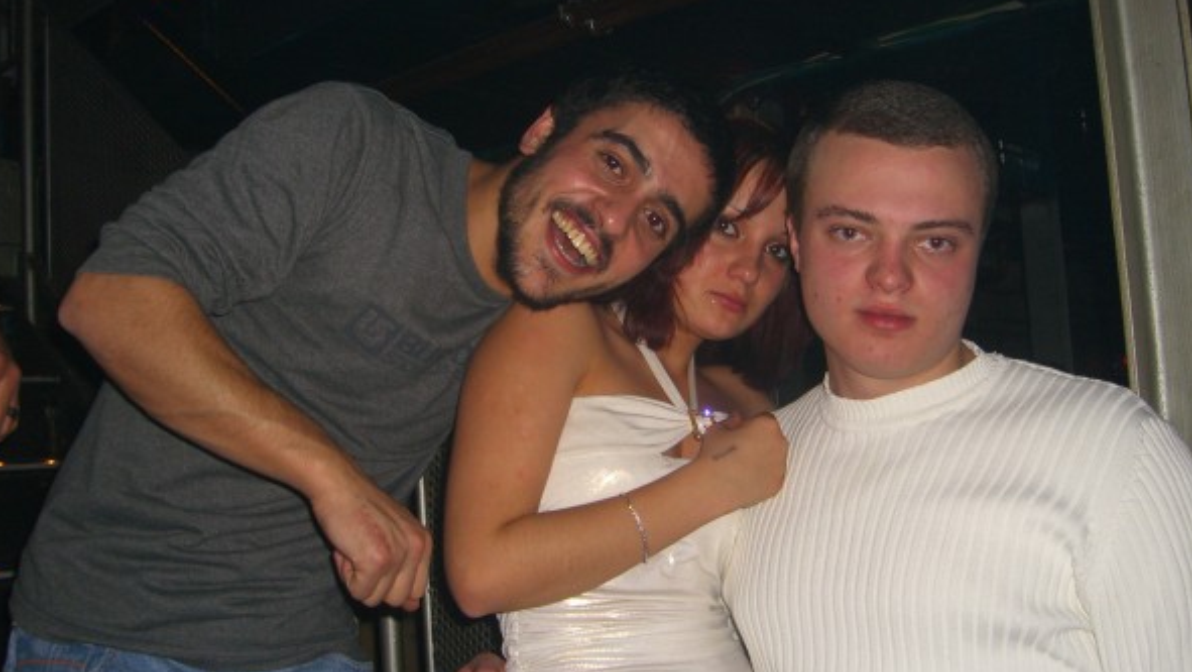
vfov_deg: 28.4
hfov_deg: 48.3
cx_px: 595
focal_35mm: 42
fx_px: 1328
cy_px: 339
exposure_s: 1/60
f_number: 2.8
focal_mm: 7.9
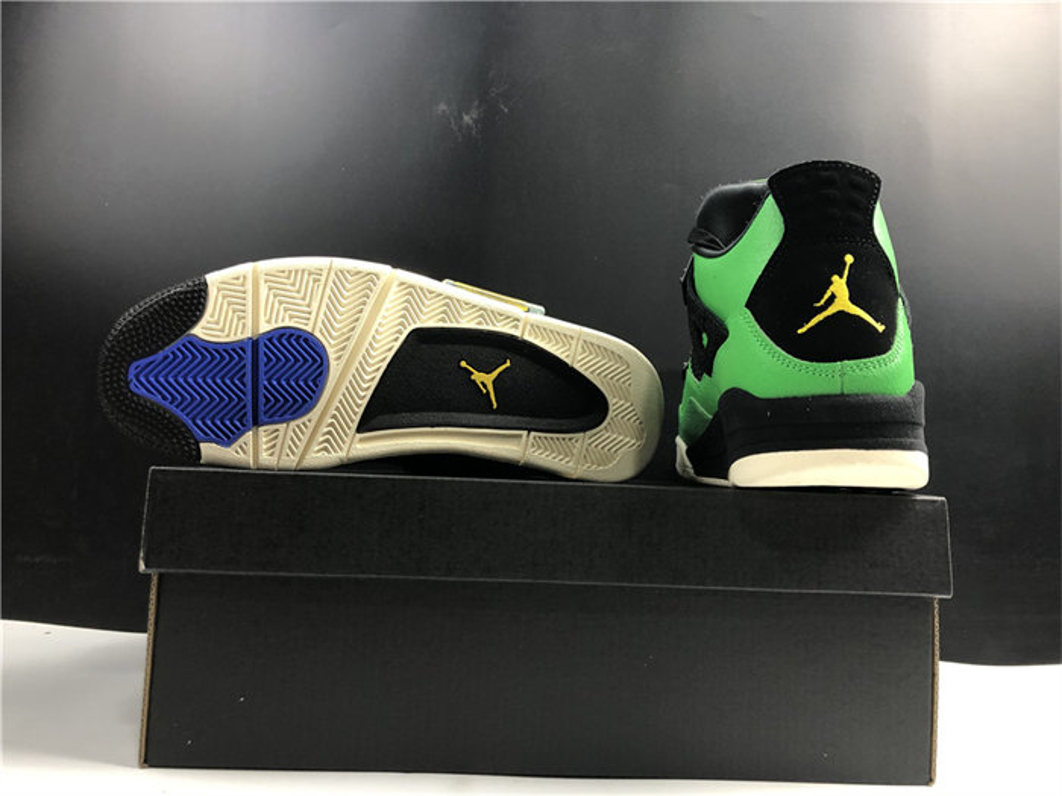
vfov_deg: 49.7
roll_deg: -0.2
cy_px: 398
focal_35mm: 28
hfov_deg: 63.4
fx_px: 859
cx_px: 531
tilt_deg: +7.8
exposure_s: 1/25
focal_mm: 4
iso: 40
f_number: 1.8
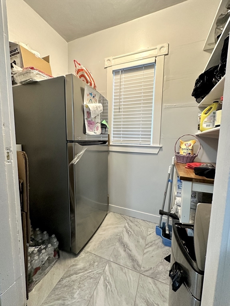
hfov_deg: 85.7
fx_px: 124
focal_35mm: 14
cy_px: 153
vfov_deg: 102.1
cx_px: 115
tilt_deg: -4.5
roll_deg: -1.4
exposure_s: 1/60
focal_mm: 2.22
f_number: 2.2
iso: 320
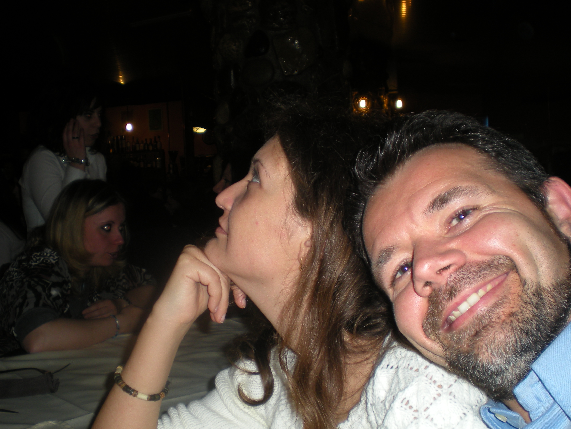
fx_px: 726
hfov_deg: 42.9
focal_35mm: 44
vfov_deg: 32.8
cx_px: 270
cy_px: 239
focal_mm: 6.3
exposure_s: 1/60
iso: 64
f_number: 3.1
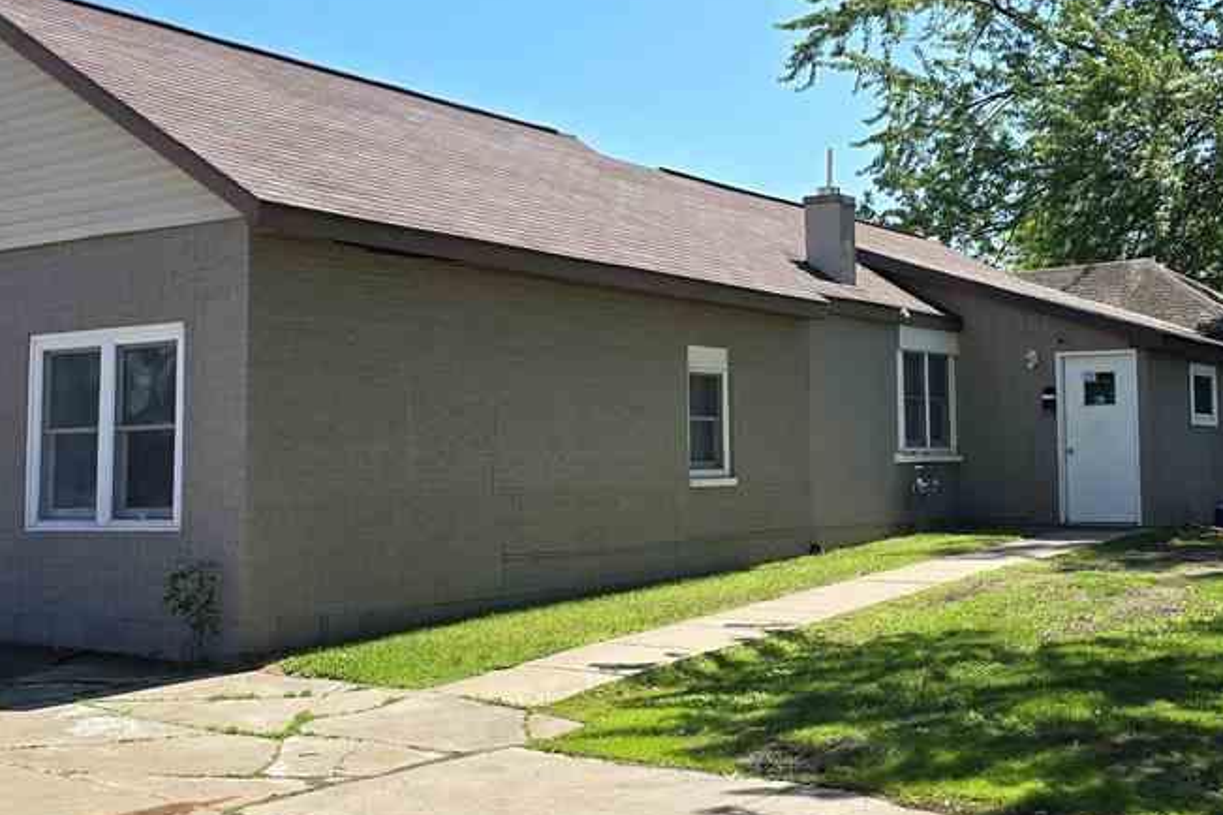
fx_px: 1597
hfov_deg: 41.5
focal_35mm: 47
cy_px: 331
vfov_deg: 28.6
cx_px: 795
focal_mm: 6.3
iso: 12
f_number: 1.7
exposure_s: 1/396
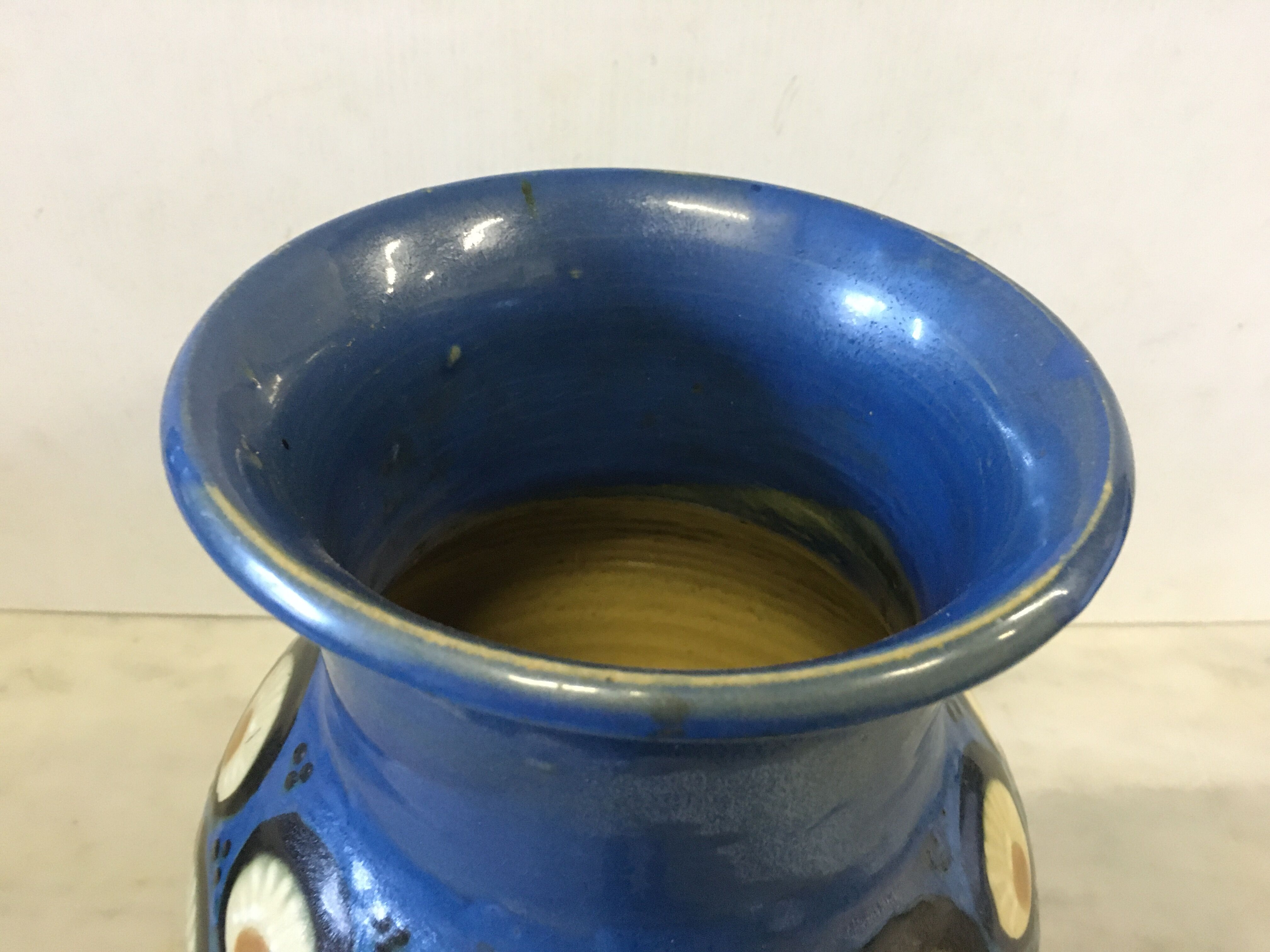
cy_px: 476
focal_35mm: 29
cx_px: 635
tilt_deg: -38.3
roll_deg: -4.1
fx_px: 1064
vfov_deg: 48.2
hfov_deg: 61.7
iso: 500
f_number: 2.2
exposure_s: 1/17
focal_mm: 4.15
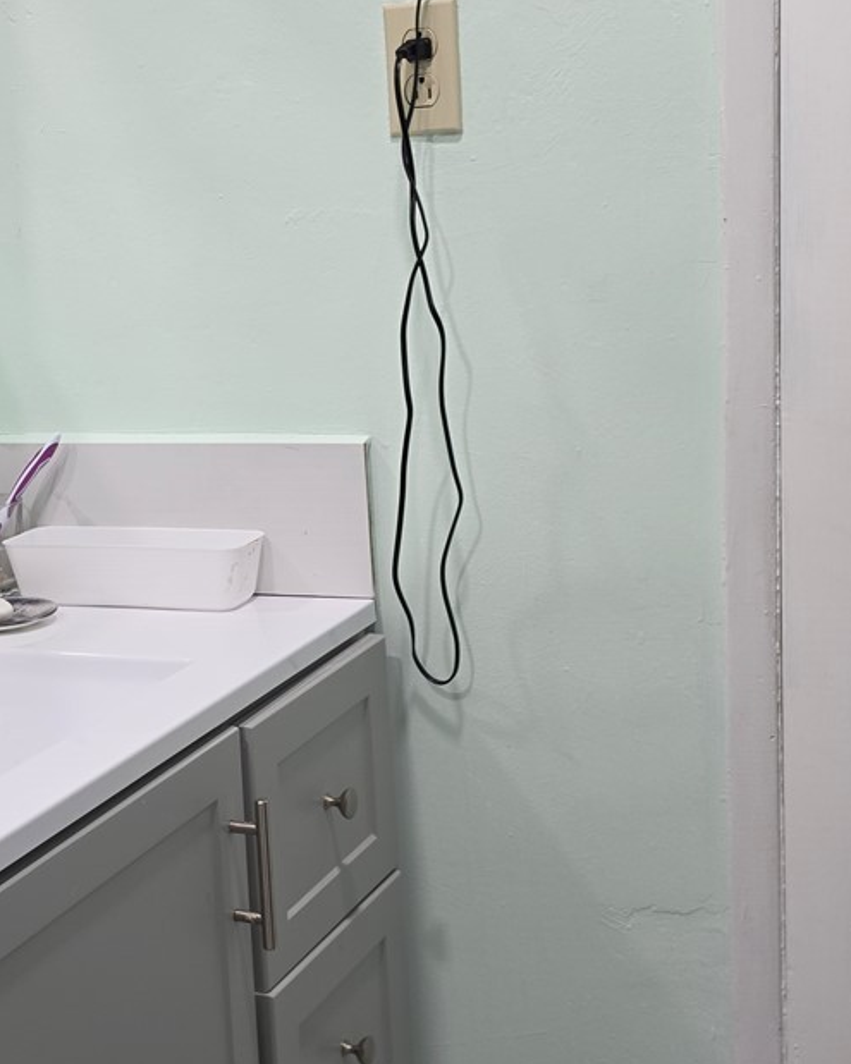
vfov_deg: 32.5
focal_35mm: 58
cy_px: 590
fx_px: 1826
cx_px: 285
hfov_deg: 26.1
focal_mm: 6.5
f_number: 1.4
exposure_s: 1/120
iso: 100
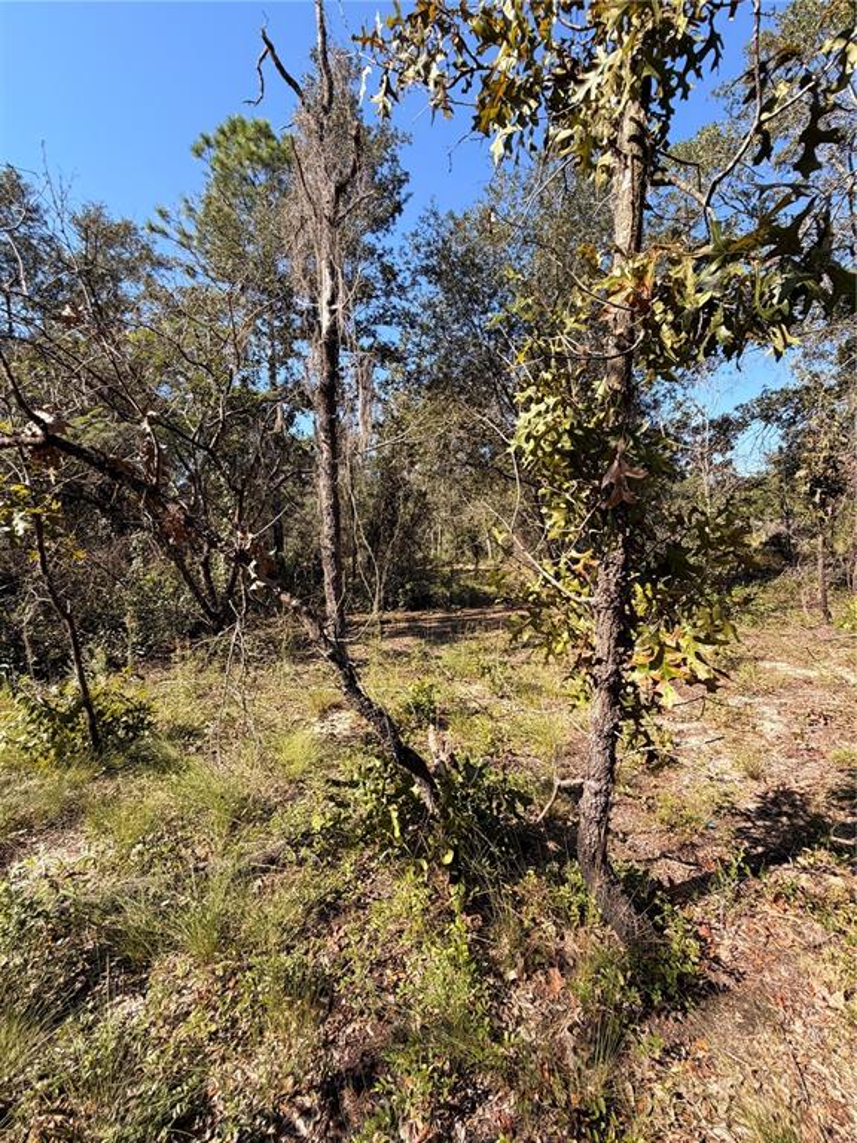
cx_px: 428
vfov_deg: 102.1
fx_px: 462
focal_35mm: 14
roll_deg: +1.6
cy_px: 572
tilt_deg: -4.4
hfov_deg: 85.7
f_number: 2.2
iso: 40
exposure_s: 1/596
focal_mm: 2.22
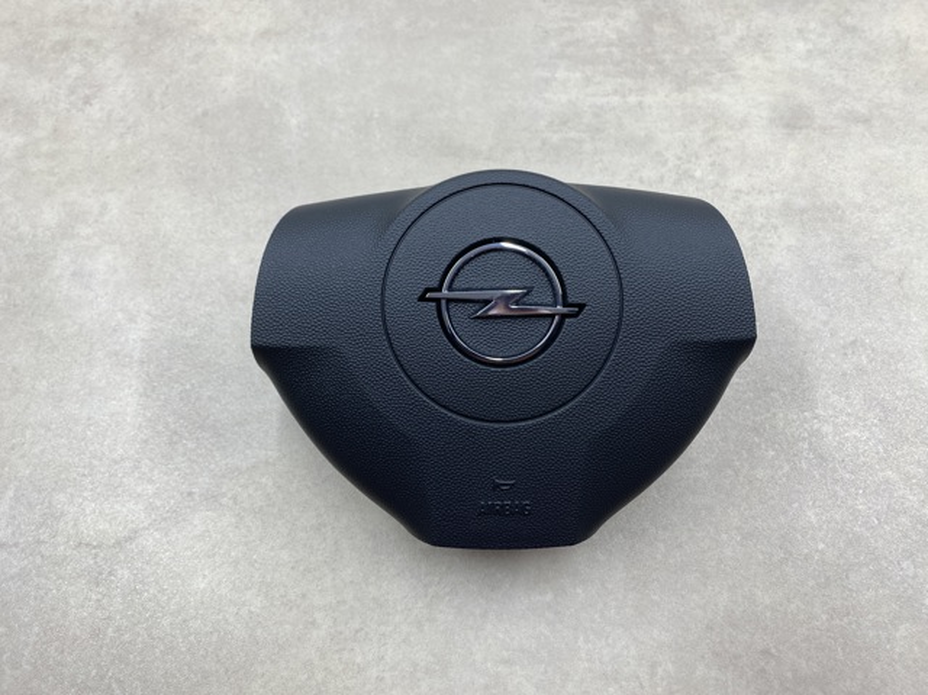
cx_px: 464
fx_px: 696
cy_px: 348
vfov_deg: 53.0
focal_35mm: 26
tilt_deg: -70.5
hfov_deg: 67.3
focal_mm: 4.25
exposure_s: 1/129
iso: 32
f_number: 1.8
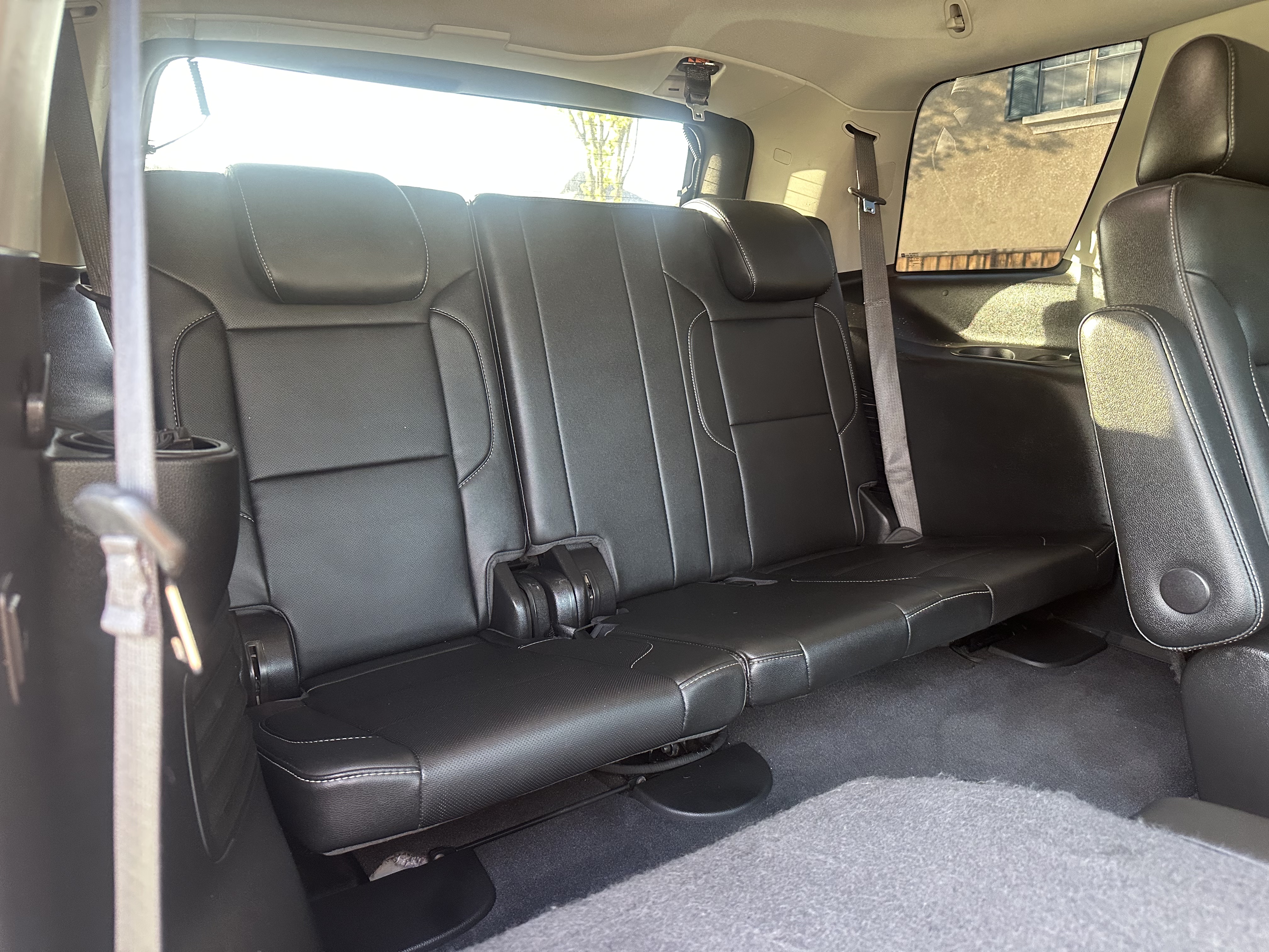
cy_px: 476
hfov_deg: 71.6
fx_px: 880
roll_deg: -1.7
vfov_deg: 56.8
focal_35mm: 24
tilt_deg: -9.5
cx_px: 634
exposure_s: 1/60
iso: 400
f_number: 1.78
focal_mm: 6.86
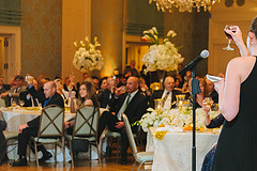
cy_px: 136
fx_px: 621
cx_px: 42
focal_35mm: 87
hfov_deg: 23.0
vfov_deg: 15.6
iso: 2000
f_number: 2.8
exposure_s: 1/125
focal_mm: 36
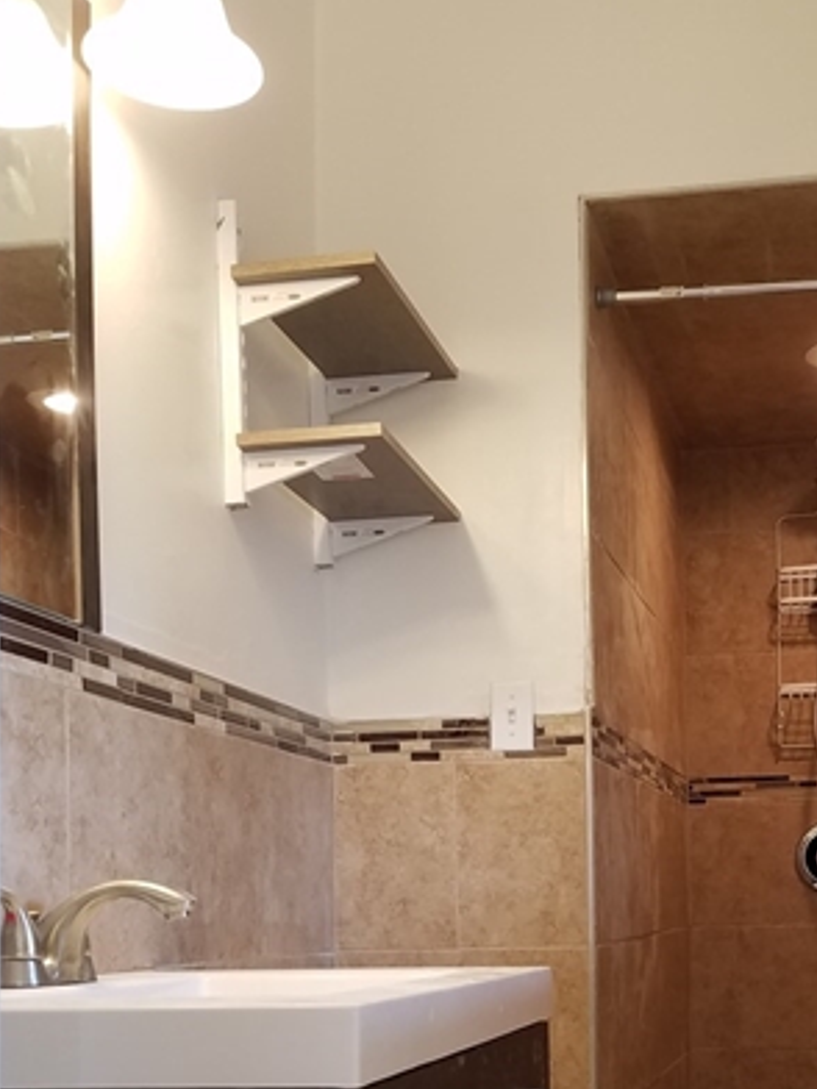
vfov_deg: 36.2
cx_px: 628
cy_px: 881
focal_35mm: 51
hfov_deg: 28.1
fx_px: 1605
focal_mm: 4.2
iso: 80
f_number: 1.7
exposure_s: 1/60
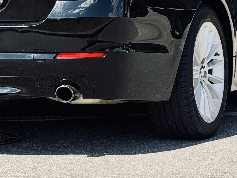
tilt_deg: -0.9
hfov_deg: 6.7
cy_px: -26
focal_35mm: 296
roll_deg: +0.5
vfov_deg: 5.0
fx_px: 2026
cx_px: 92
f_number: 2.8
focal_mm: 15.66
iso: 50
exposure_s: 1/442
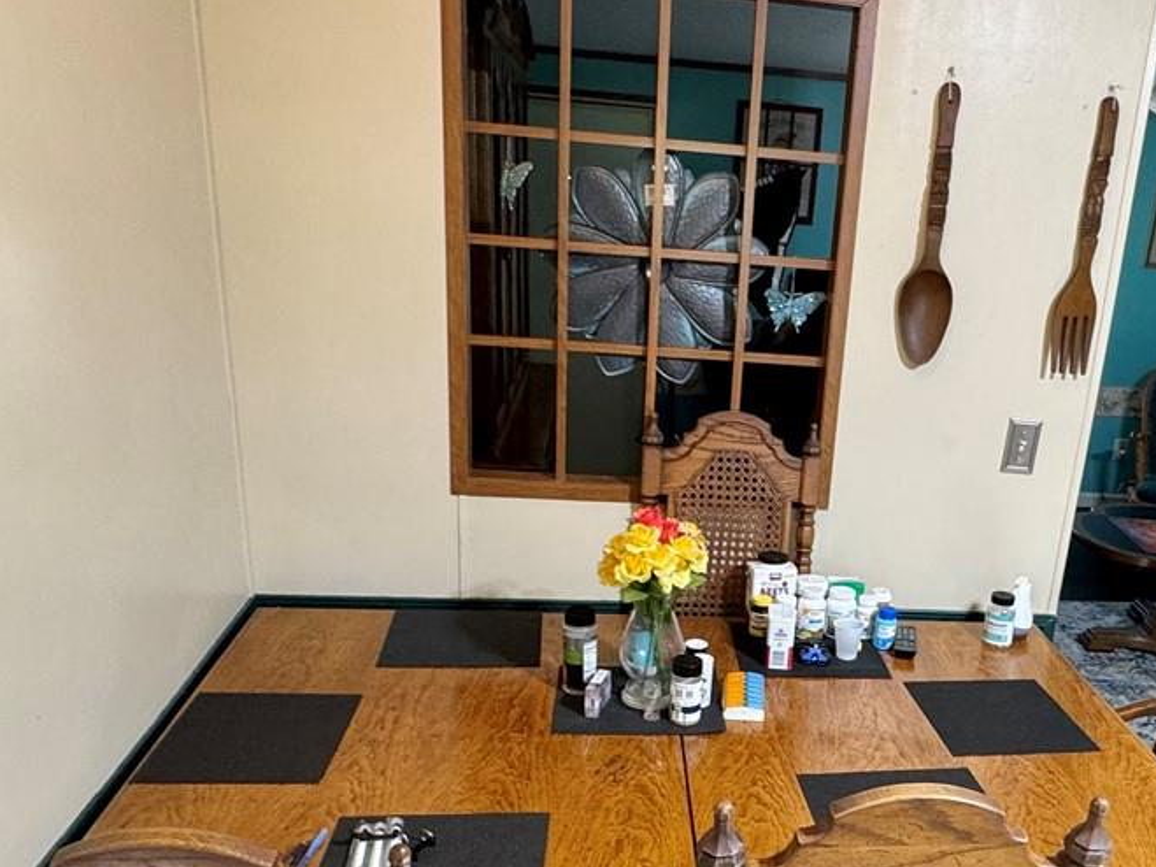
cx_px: 782
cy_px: 600
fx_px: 1135
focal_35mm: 34
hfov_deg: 52.8
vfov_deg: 41.1
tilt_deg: -21.0
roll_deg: -5.2
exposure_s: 1/60
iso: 200
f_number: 2.2
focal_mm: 2.22
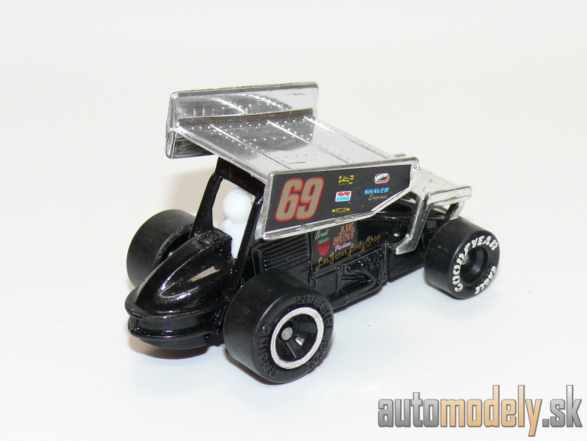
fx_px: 1645
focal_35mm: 97
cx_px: 294
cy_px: 220
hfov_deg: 20.2
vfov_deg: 15.2
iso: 100
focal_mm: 13
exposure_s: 1/30
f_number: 4
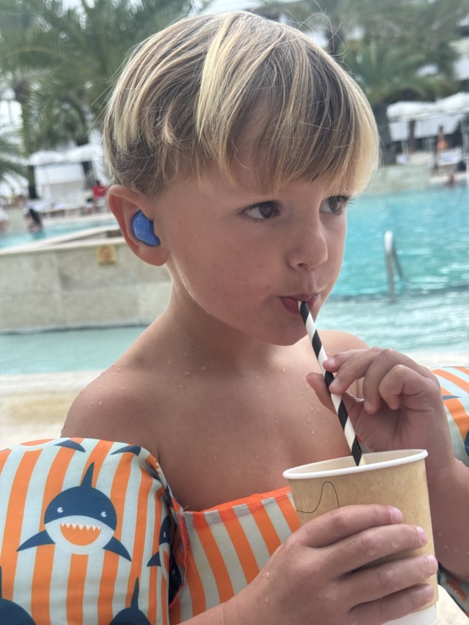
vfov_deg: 39.7
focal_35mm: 48
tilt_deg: -9.3
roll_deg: +6.8
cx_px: 234
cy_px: 312
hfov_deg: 30.3
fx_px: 867
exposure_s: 1/553
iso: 64
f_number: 1.78
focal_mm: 6.76
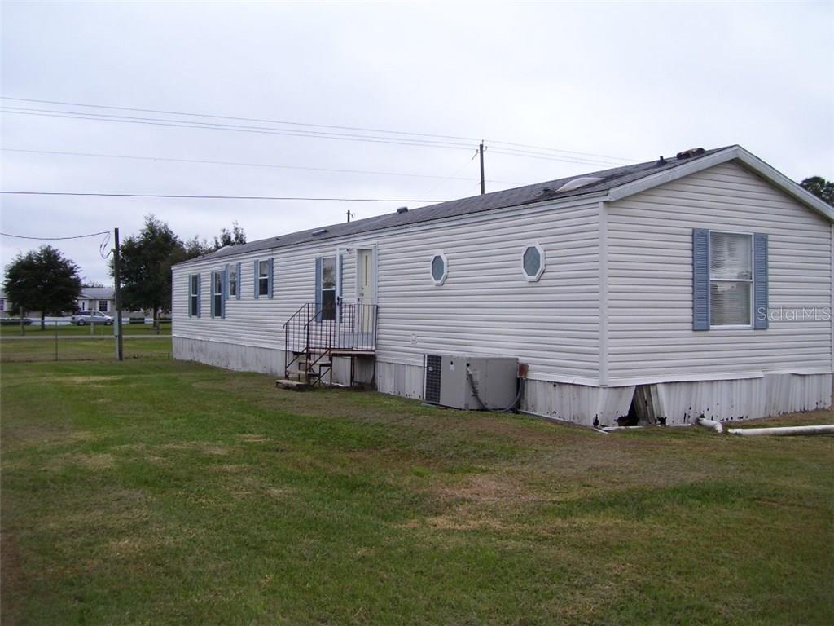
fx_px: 891
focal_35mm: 37
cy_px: 313
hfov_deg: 50.1
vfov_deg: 38.7
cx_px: 417
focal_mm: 6
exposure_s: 1/350
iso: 80
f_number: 2.7
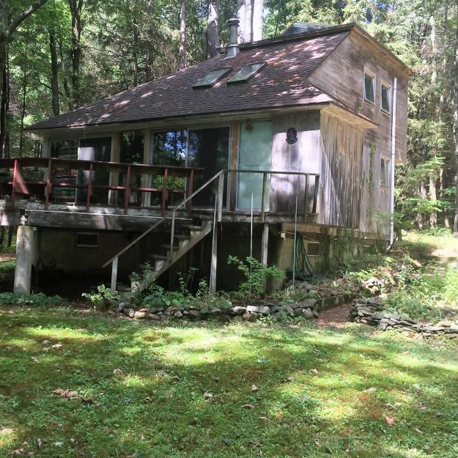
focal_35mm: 42
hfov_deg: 39.9
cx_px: 190
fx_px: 629
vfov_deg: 39.9
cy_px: 193
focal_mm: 4.15
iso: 32
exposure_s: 1/120
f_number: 2.2
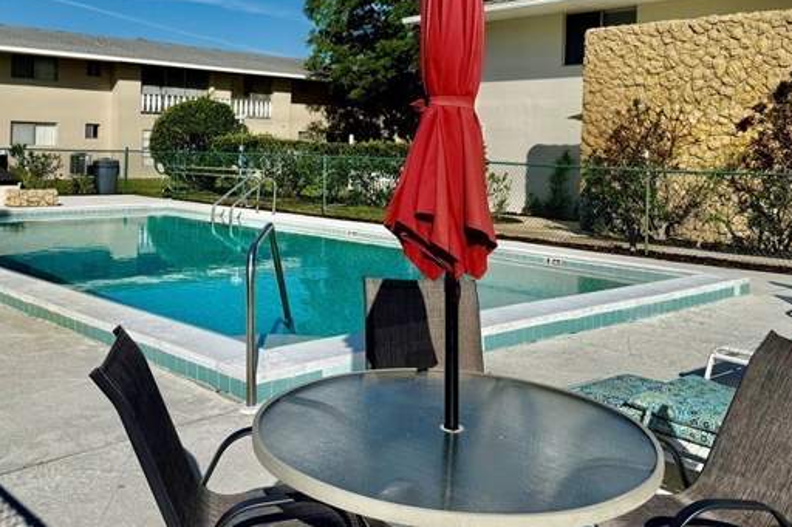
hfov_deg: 49.4
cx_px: 345
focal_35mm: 39
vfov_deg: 33.7
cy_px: 150
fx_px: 858
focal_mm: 6.76
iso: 80
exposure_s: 1/10309
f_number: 1.78
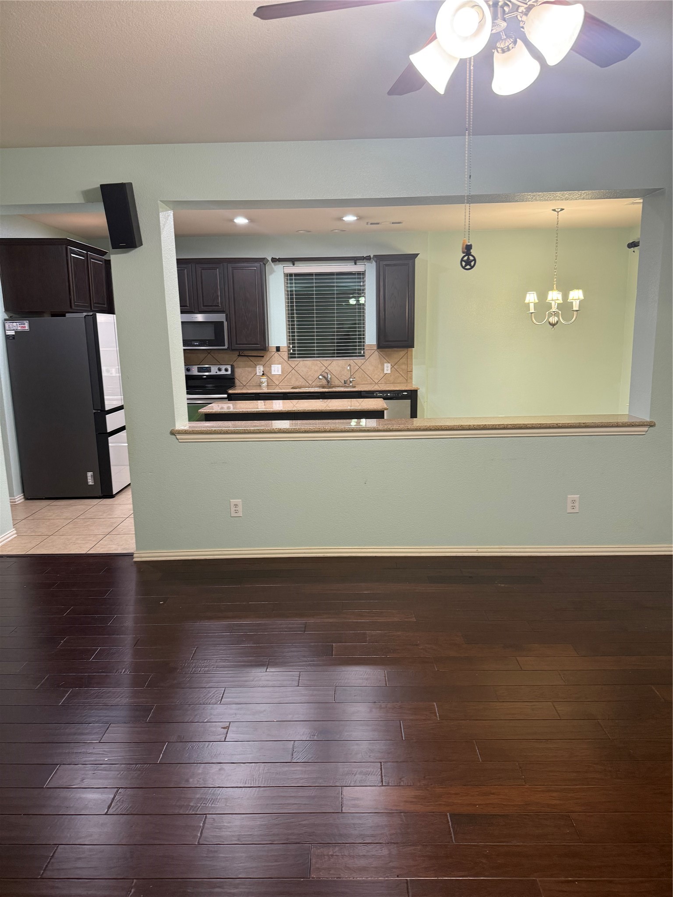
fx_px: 622
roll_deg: +1.3
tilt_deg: -9.8
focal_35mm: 24
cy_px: 448
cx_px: 336
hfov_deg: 56.8
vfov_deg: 71.6
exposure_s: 1/60
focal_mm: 6.76
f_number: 1.78
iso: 200
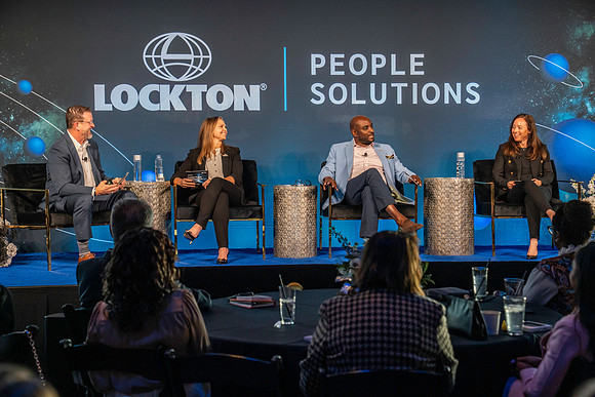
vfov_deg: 19.2
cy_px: 198
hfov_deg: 28.4
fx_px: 1176
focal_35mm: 71
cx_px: 300
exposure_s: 1/200
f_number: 4.5
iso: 4000
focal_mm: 70
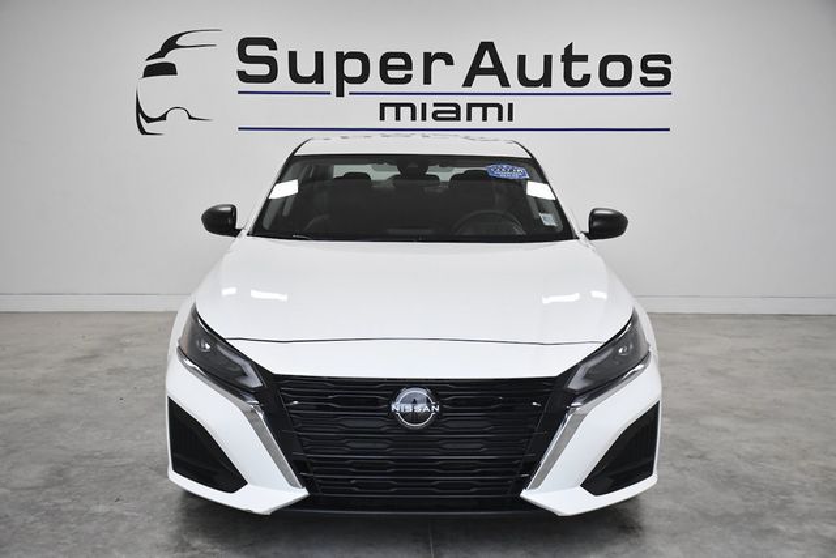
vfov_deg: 29.9
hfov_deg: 43.6
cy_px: 279
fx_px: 1045
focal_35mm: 45
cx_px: 418
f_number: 4.5
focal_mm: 30
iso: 2500
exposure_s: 1/1250
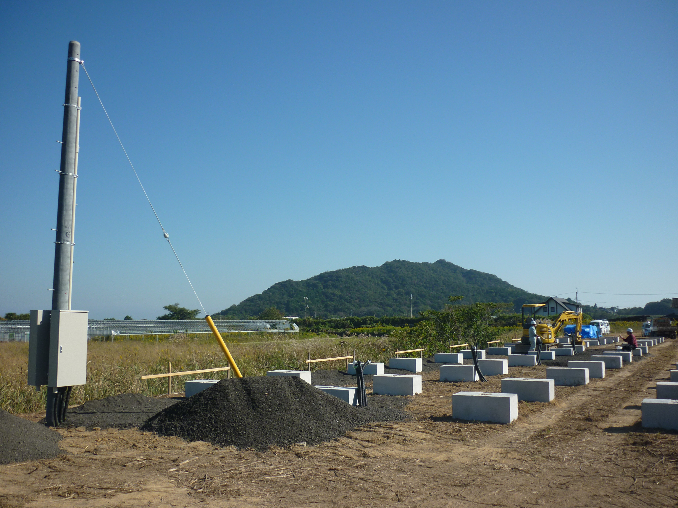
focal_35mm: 33
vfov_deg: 42.9
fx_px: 646
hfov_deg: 55.4
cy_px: 254
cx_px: 339
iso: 80
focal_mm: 5.5
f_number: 8
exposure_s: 1/250
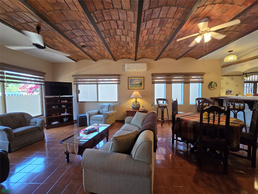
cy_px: 97
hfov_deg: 106.2
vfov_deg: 89.9
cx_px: 129
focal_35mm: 13
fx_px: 97
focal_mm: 2.2
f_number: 2.2
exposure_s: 1/60
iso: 160
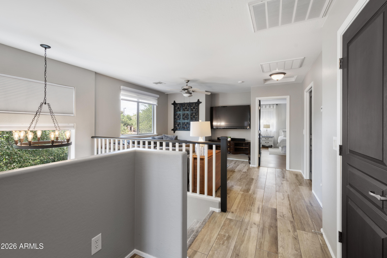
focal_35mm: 15
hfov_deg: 100.4
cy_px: 129
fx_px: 161
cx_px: 194
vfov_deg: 77.3
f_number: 10
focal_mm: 10
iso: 200
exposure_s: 1
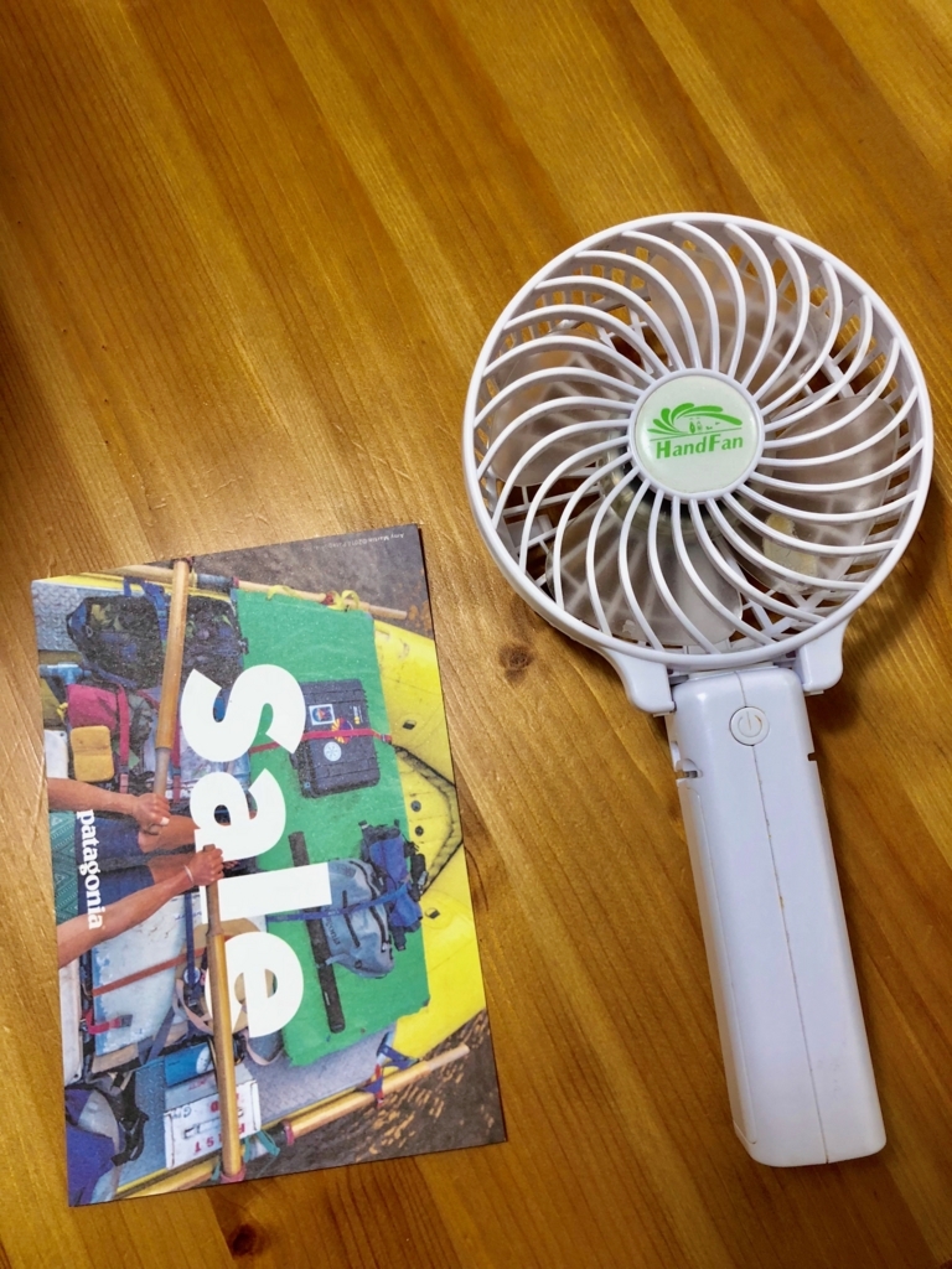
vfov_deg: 63.4
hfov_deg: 49.7
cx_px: 476
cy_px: 634
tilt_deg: -76.8
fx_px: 1027
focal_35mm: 28
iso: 32
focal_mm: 4
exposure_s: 1/20
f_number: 1.8
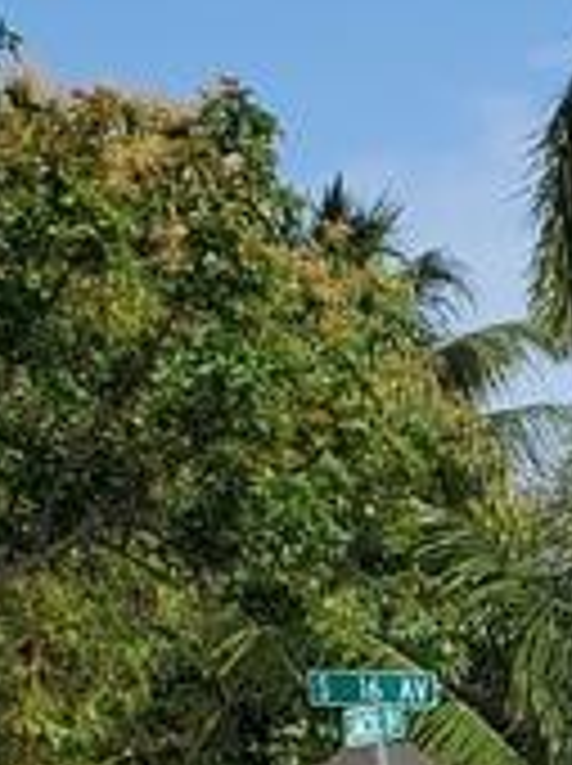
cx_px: 1248
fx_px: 3468
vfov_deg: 11.7
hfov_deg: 8.8
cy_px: 1359
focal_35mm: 157
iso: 50
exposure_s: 1/1915
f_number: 2.4
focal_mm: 4.3
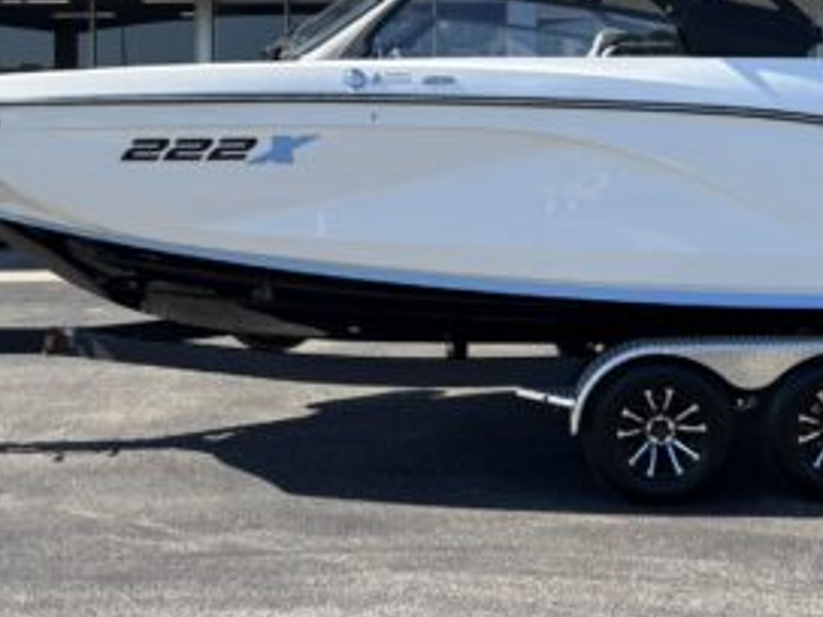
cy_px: 76
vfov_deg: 27.6
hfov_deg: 37.3
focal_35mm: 51
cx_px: 516
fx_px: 1213
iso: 50
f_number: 1.6
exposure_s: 1/1812
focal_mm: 5.96
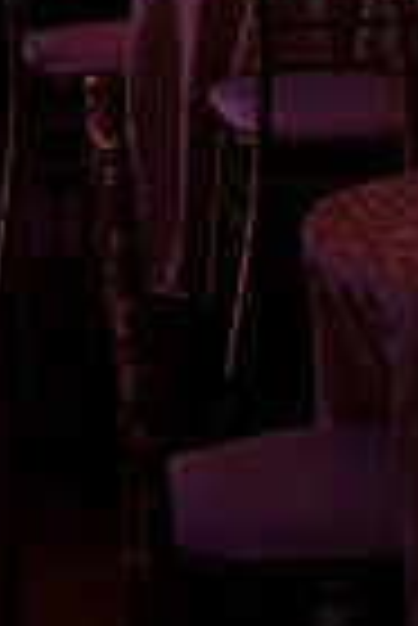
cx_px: 431
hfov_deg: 8.4
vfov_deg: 12.1
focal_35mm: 162
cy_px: -279
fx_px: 2814
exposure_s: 1/100
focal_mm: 50
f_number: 2.8
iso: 640
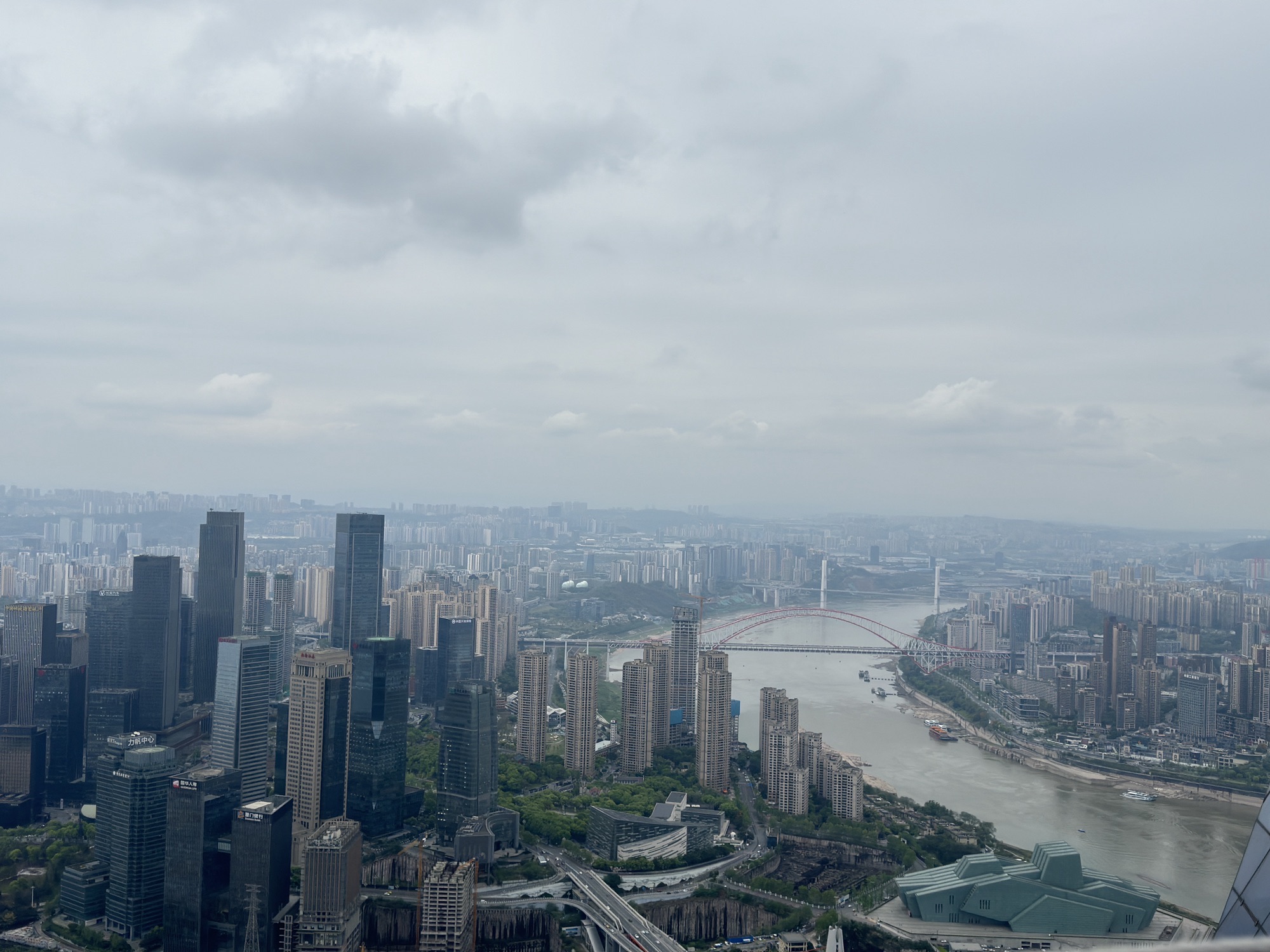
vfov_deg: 40.7
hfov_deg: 52.6
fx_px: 1284
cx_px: 635
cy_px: 476
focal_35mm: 35
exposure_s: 1/12346
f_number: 1.78
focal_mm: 6.76
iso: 100
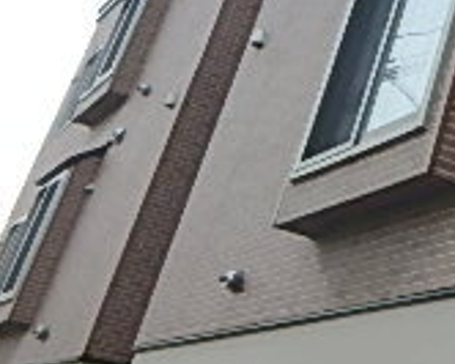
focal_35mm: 79
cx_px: 740
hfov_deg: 19.8
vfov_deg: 18.6
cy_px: -55
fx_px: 1064
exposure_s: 1/400
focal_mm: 3.7
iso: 125
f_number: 6
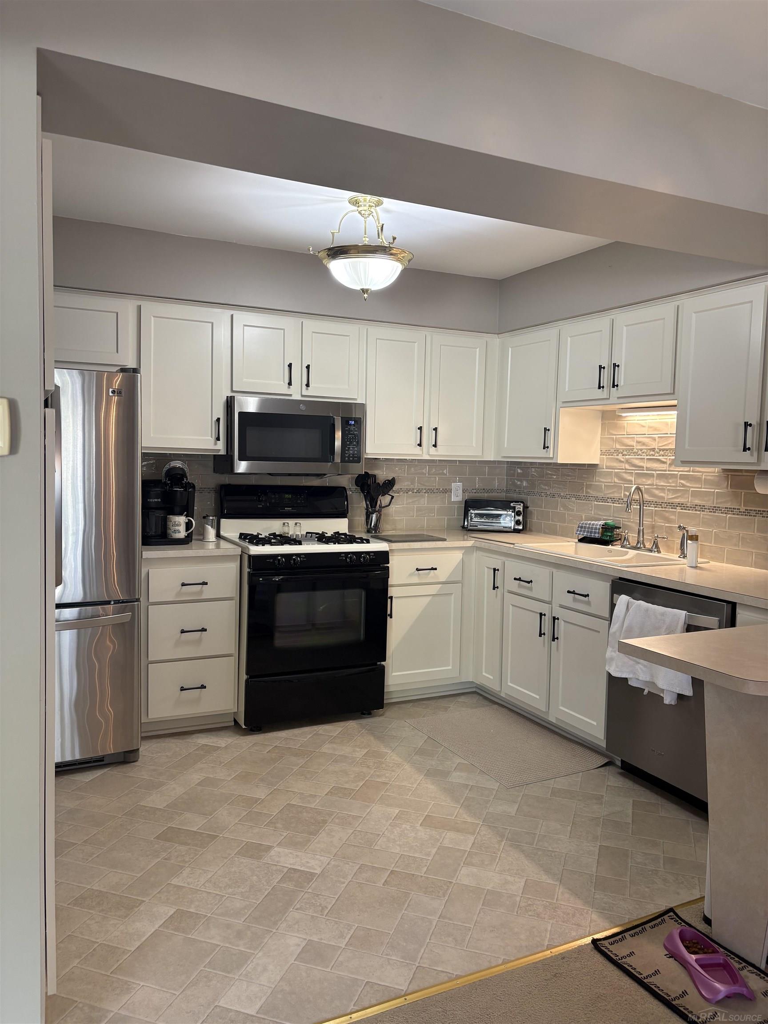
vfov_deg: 67.3
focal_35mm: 26
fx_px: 769
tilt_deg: -0.8
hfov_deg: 53.1
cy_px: 512
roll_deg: -1.7
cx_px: 384
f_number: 1.6
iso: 80
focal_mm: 5.96
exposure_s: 1/60
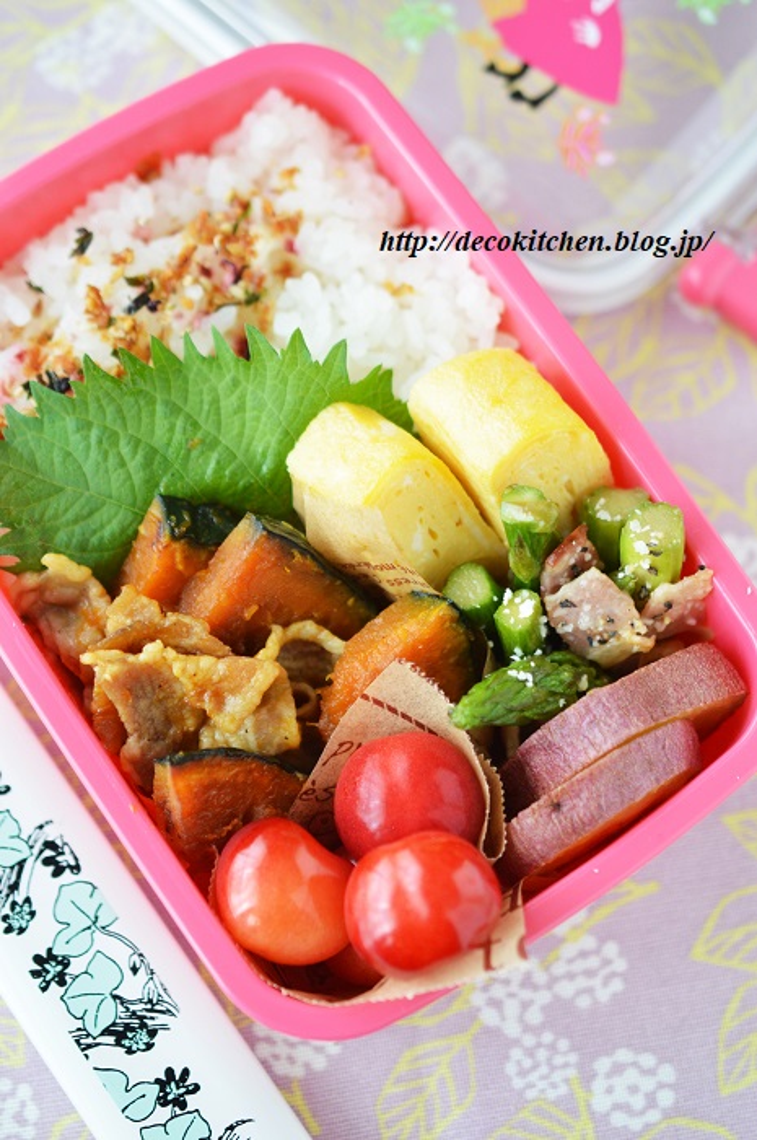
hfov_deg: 22.6
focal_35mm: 60
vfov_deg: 33.4
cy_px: 570
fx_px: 1897
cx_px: 378
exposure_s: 1/60
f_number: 3
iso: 560
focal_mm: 40
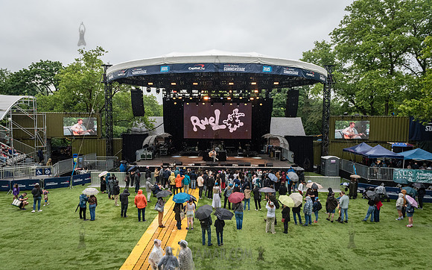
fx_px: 288
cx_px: 216
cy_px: 144
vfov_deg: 50.1
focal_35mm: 24
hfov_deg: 73.7
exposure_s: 1/1600
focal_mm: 24
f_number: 4.5
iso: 2000
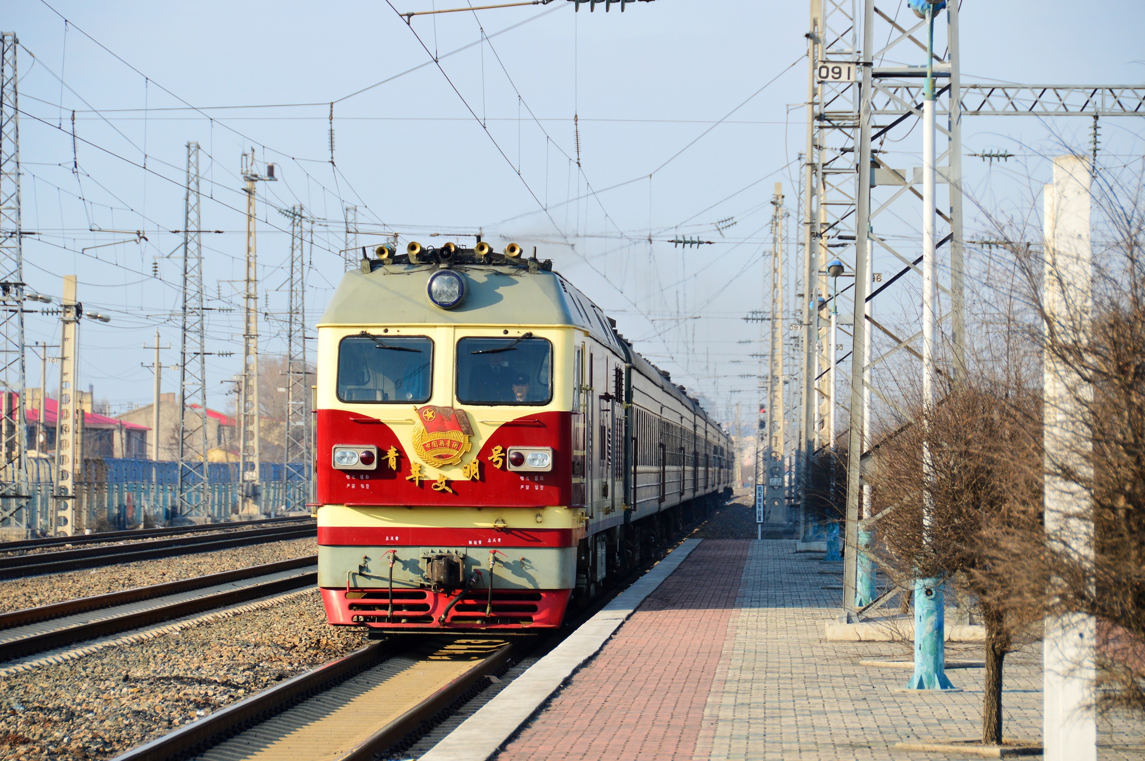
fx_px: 5005
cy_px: 380
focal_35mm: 158
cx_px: 572
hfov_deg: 13.0
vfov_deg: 8.7
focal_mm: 105
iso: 200
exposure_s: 1/400
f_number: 6.3
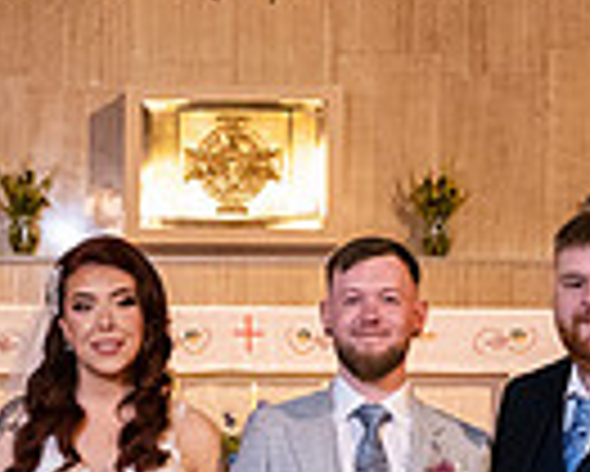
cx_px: 104
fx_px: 2534
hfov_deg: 13.2
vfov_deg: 10.6
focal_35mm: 145
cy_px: 483
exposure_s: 1/160
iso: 2000
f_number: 5
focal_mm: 35
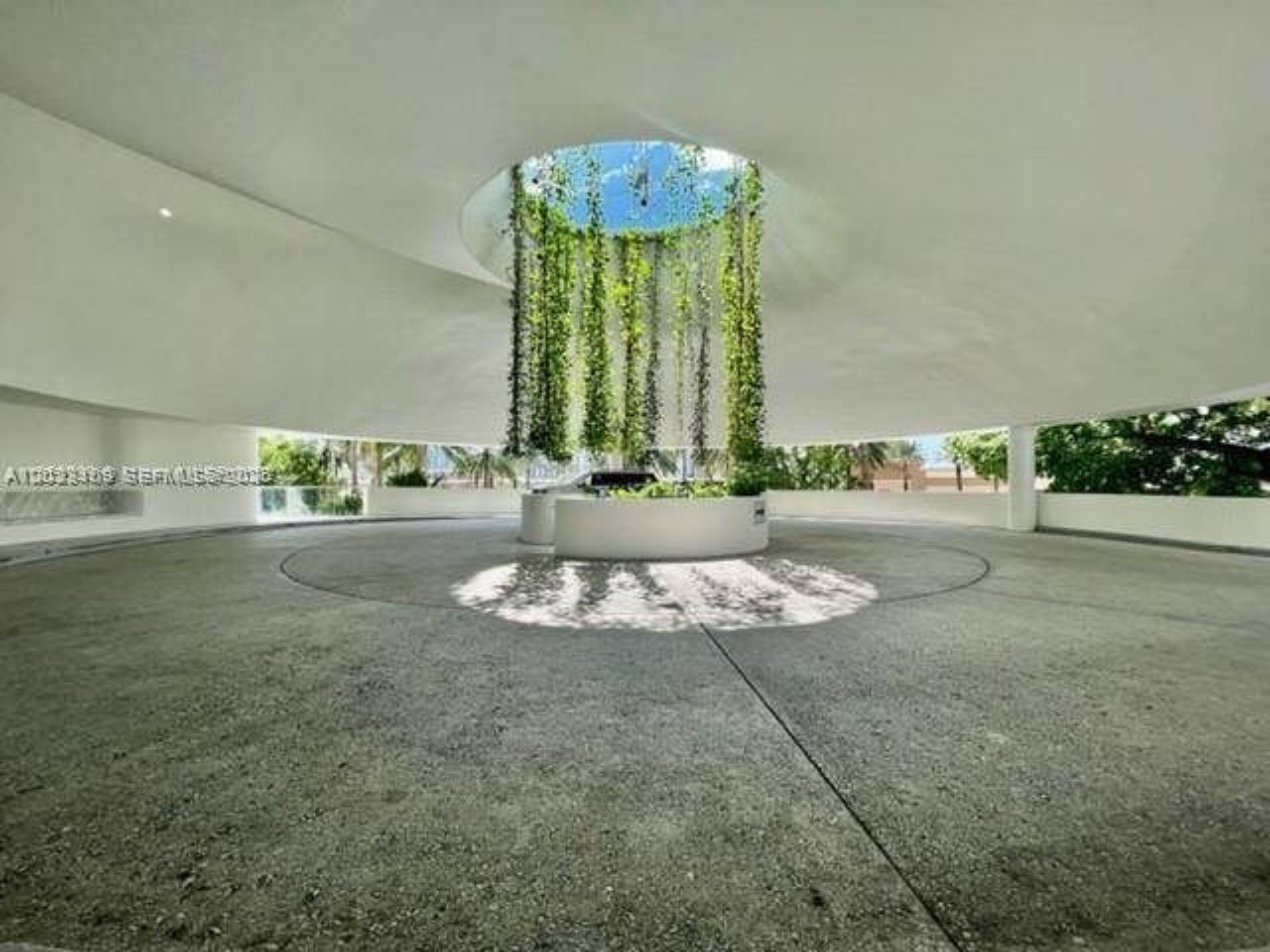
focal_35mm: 13
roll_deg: +0.5
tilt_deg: +1.6
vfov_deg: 89.9
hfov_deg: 106.2
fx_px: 477
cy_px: 476
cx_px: 635
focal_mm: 1.57
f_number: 1.8
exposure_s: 1/558
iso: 32
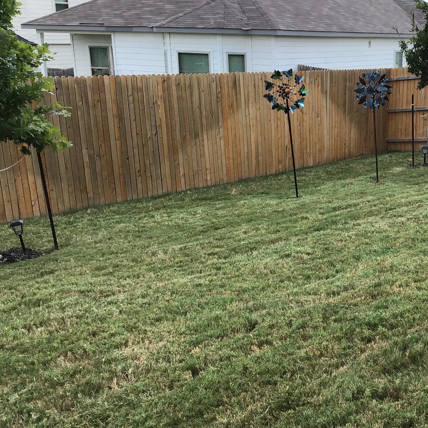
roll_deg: -1.4
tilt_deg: -19.3
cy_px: 260
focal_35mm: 50
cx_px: 365
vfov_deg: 33.9
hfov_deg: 32.7
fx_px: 699
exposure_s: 1/409
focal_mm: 3.3
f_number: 2.4
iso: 25
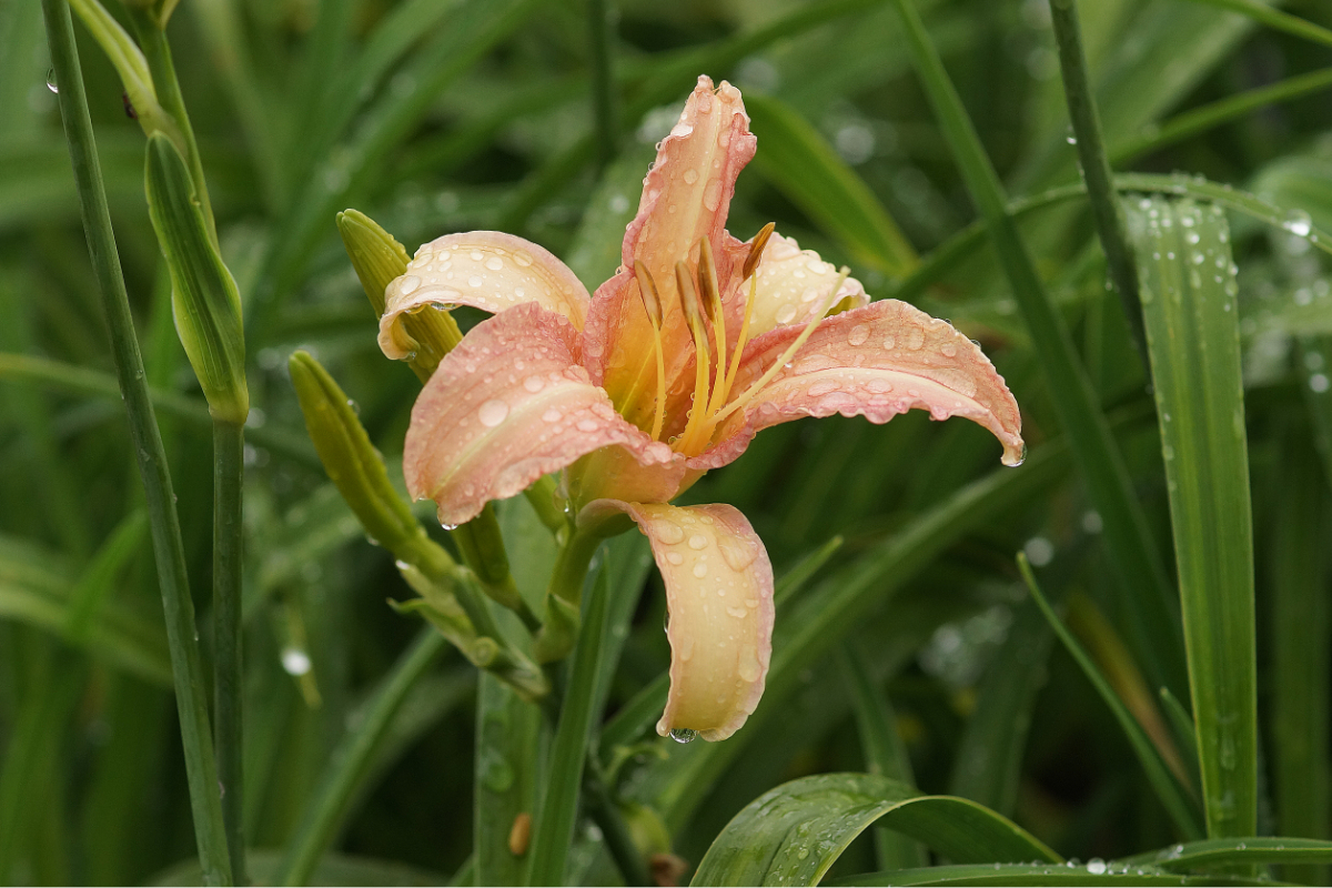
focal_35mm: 150
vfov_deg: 9.1
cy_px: 444
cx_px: 666
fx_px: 5550
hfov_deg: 13.7
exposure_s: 1/160
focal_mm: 100
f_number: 4.5
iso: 500
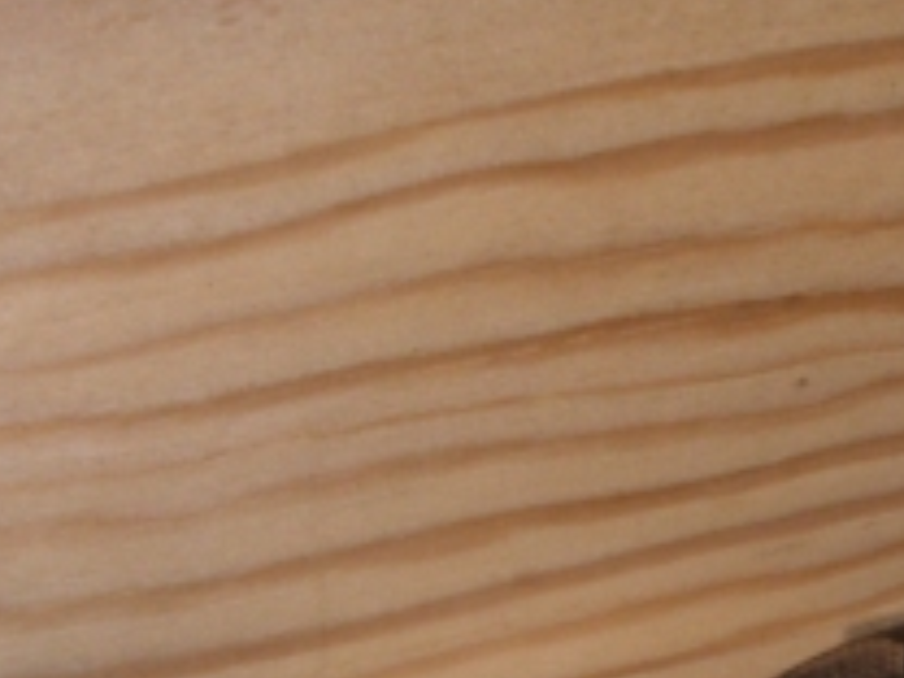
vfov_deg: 12.5
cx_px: 913
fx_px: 3055
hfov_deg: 16.5
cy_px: 700
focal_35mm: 117
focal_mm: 6.2
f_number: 2.7
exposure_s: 1/60
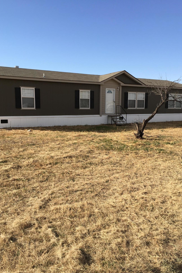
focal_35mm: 31
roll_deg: -0.3
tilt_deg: -7.7
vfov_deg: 60.3
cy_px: 140
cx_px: 90
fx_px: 235
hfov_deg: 42.3
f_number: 2.2
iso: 25
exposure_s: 1/1350
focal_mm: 4.15
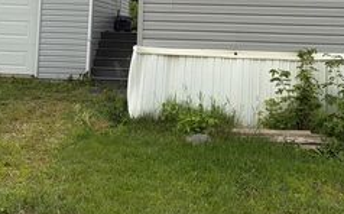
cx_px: 169
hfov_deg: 35.2
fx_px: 543
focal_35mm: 58
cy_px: -9
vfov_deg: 21.4
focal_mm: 5.96
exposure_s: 1/2451
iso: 50
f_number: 1.6
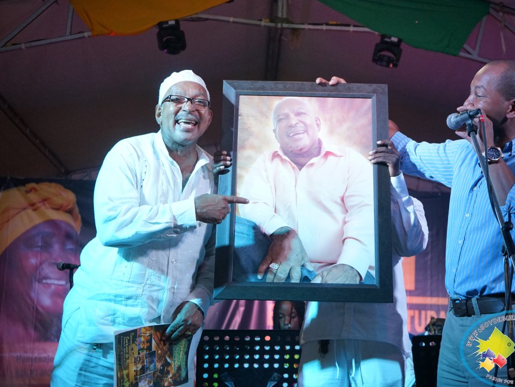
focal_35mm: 53
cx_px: 278
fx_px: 789
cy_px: 194
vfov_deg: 27.5
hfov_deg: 36.1
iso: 2500
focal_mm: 48
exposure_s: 1/250
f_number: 4.5
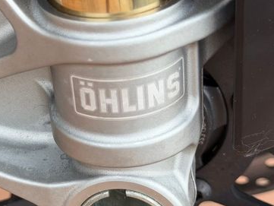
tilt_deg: -46.7
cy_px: 109
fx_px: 673
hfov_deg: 22.8
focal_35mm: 85
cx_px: 69
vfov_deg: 17.4
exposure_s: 1/1185
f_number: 1.78
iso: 80
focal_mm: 6.76
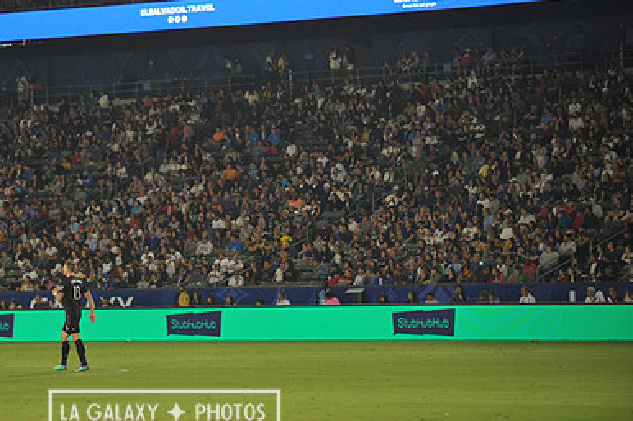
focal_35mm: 203
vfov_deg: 6.8
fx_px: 3568
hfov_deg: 10.1
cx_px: 164
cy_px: 165
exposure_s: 1/1000
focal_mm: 135
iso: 1250
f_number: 2.8
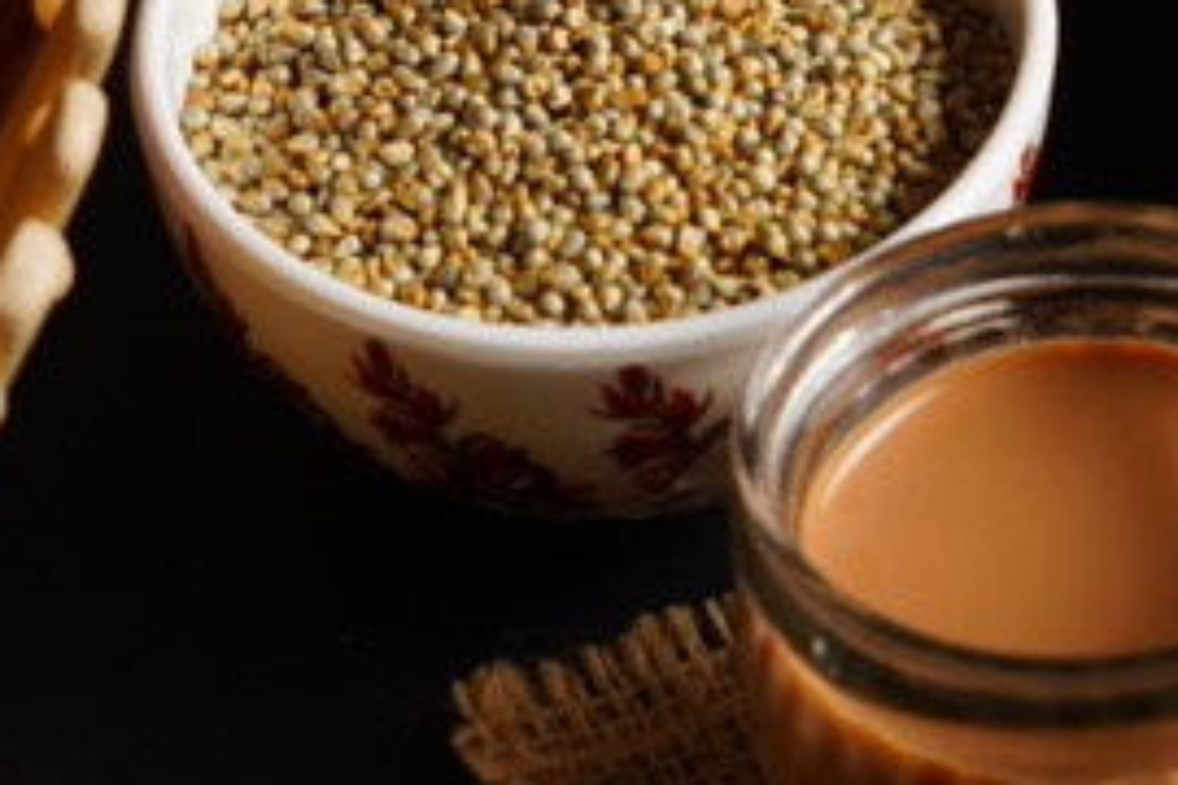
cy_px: -259
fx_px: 7885
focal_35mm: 241
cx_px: 742
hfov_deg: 8.5
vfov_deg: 5.7
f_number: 10
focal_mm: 65
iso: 100
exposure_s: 1/125
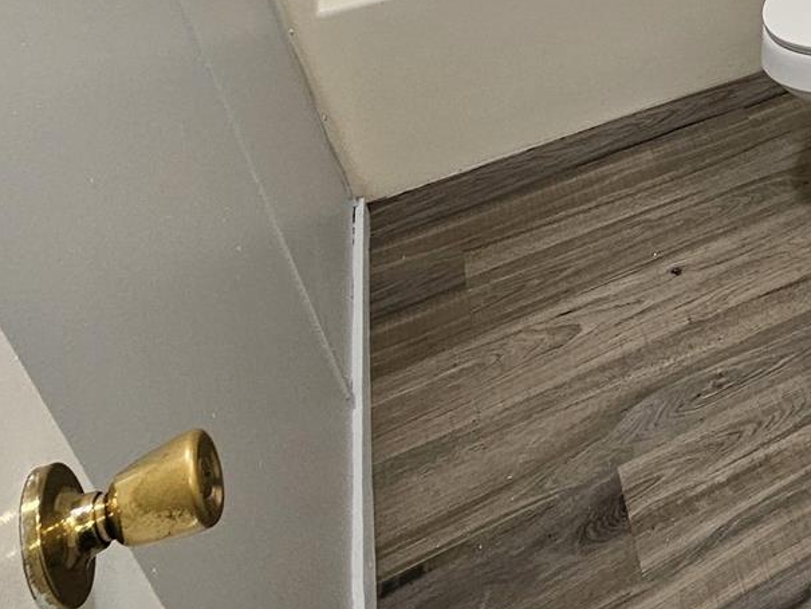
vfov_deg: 27.7
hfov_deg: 29.7
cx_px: 1157
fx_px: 1031
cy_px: -170
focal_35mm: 44
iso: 100
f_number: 2.2
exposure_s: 1/60
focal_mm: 2.2
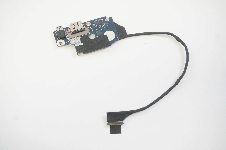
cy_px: 75
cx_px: 113
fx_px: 320
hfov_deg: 38.9
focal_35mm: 51
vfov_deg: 26.4
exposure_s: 1/250
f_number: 5.6
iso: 6400
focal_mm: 34
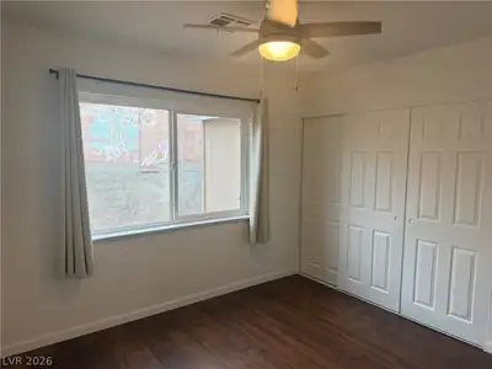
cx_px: 246
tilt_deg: -5.2
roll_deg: -0.3
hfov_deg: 71.6
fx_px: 341
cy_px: 184
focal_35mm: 24
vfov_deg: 56.8
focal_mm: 6.76
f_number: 1.78
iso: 80
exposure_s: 1/120
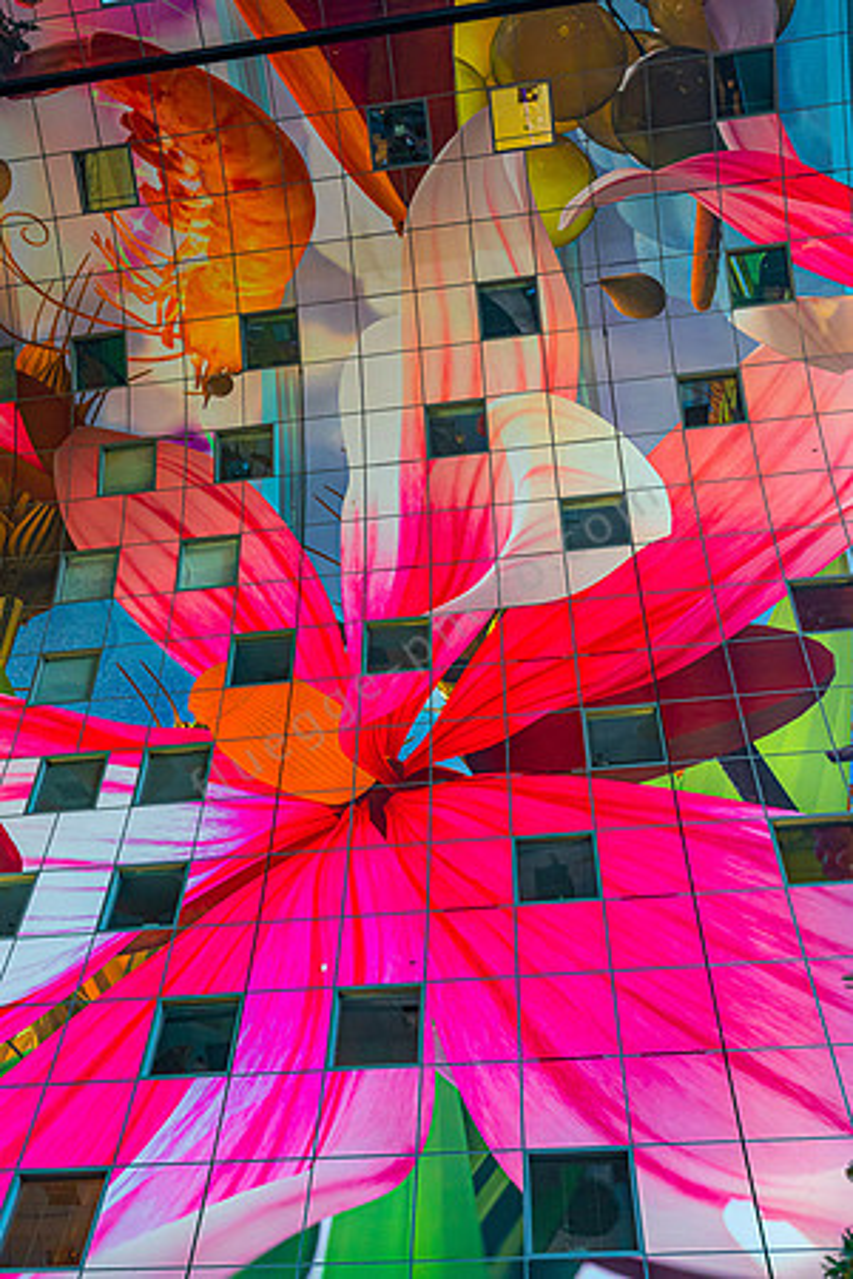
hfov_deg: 43.6
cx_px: 426
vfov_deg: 61.9
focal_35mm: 30
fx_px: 1066
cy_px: 640
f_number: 4
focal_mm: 20
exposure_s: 1/125
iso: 1600
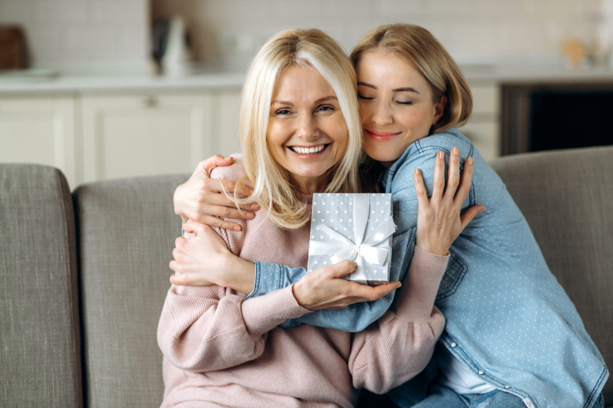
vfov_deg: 16.0
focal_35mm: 85
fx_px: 1446
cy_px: 204
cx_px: 306
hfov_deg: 23.9
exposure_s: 1/100
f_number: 2.2
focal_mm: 85
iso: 500
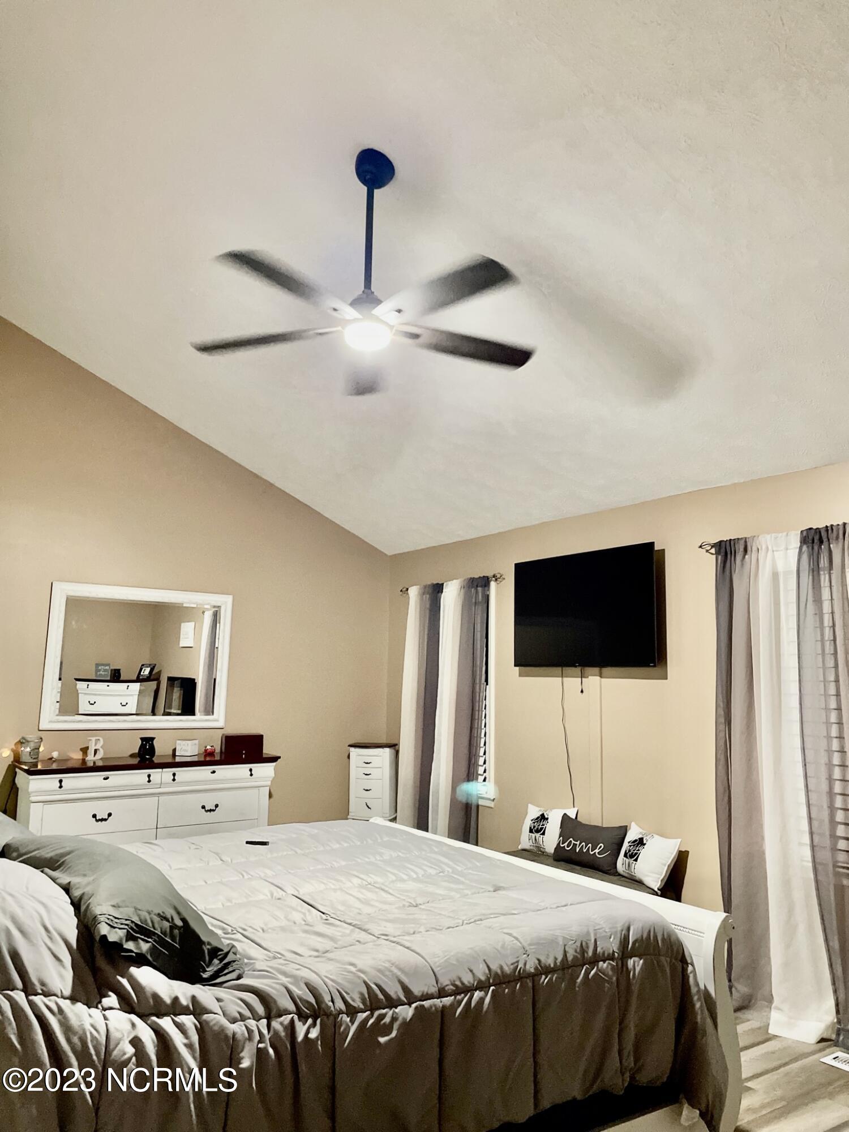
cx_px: 424
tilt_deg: +8.9
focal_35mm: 26
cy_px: 566
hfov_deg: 53.1
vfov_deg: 67.3
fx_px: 850
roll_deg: +0.0
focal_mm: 4.2
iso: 500
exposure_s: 1/60
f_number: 1.6
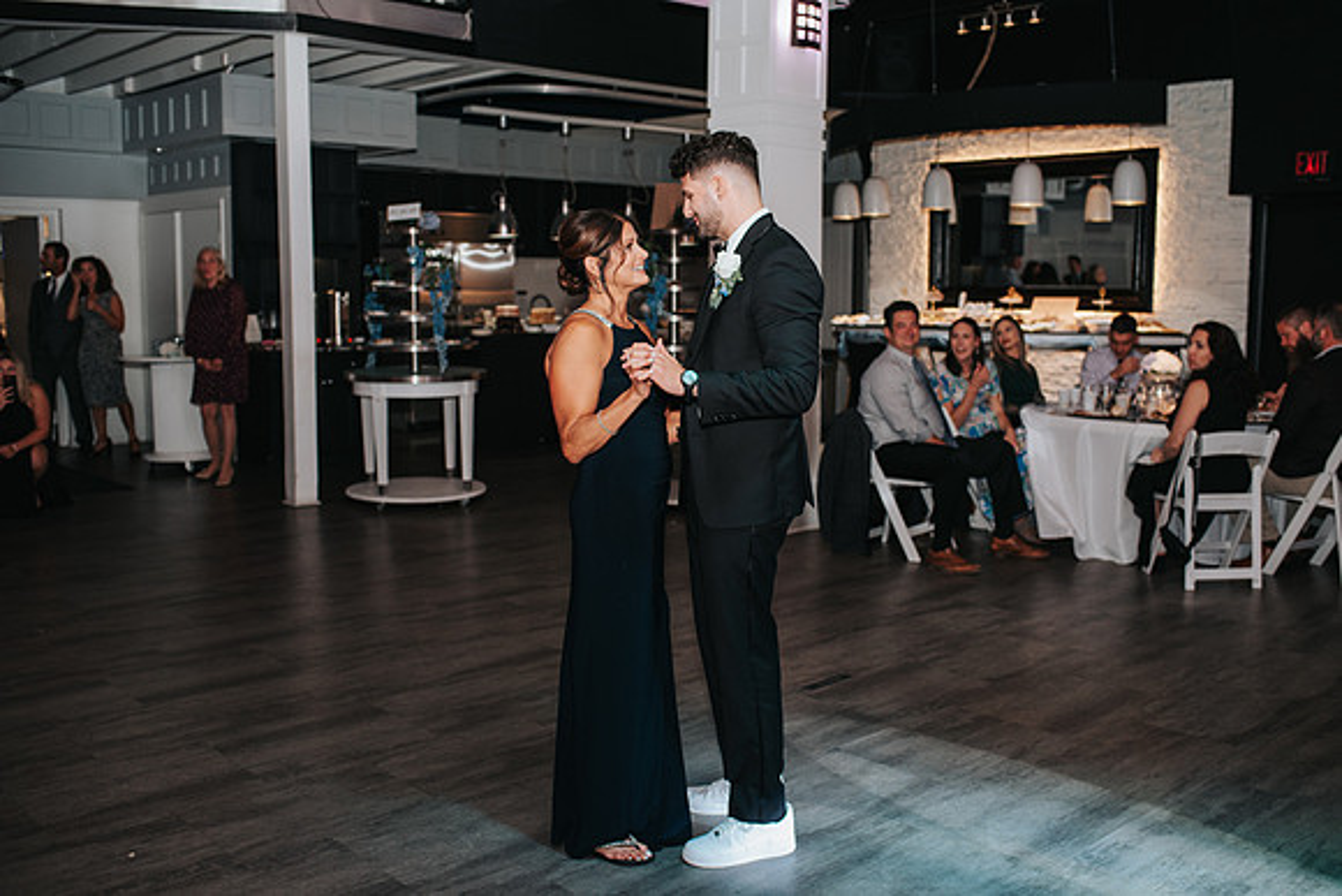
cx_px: 688
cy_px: 448
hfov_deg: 53.3
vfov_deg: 37.0
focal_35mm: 36
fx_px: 1338
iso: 1000
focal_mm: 35
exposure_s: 1/200
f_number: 2.8
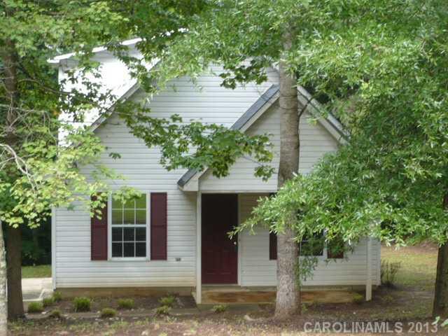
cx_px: 224
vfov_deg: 15.6
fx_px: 1229
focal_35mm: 95
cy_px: 168
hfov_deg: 20.7
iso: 100
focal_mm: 10.4
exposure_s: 1/40
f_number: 3.8
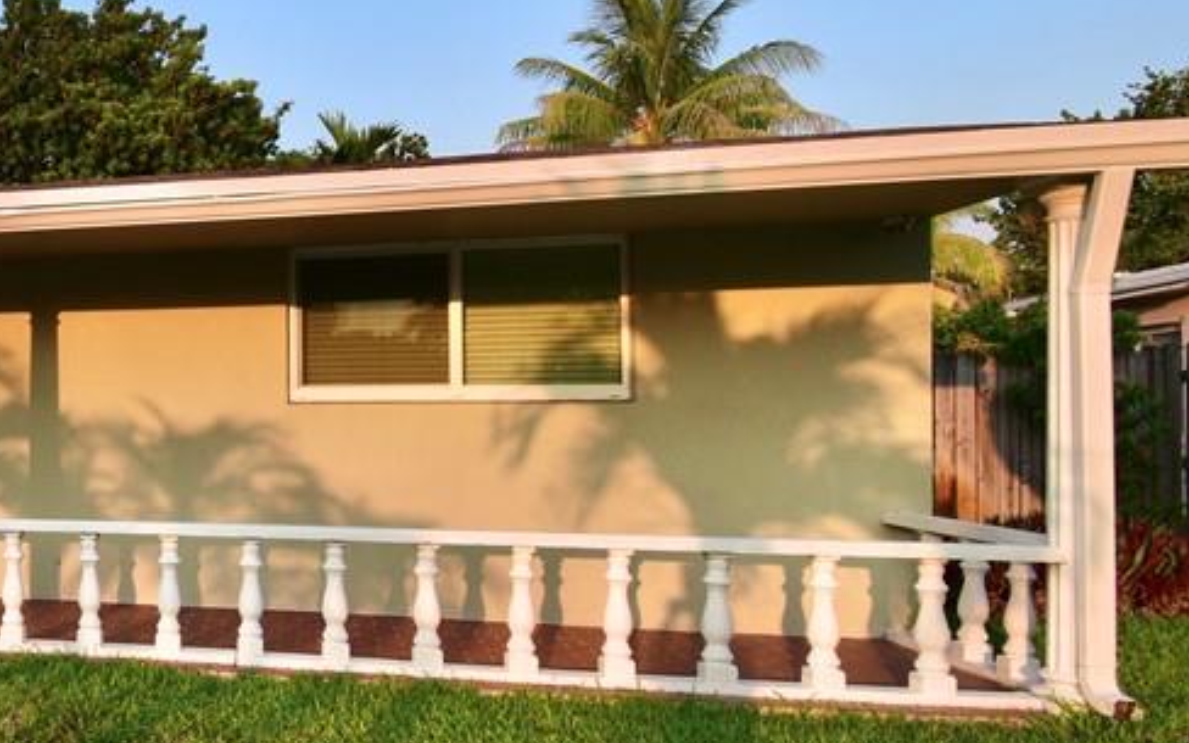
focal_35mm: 34
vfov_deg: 37.3
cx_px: -97
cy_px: 395
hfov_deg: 44.4
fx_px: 1102
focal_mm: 10
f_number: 10
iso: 400
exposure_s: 1/200
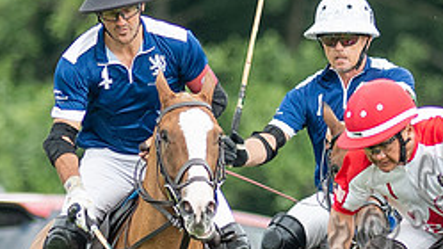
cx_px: 375
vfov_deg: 0.5
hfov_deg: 0.9
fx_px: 27472
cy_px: 185
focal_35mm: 2339
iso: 250
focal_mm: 300
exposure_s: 1/1250
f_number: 2.8
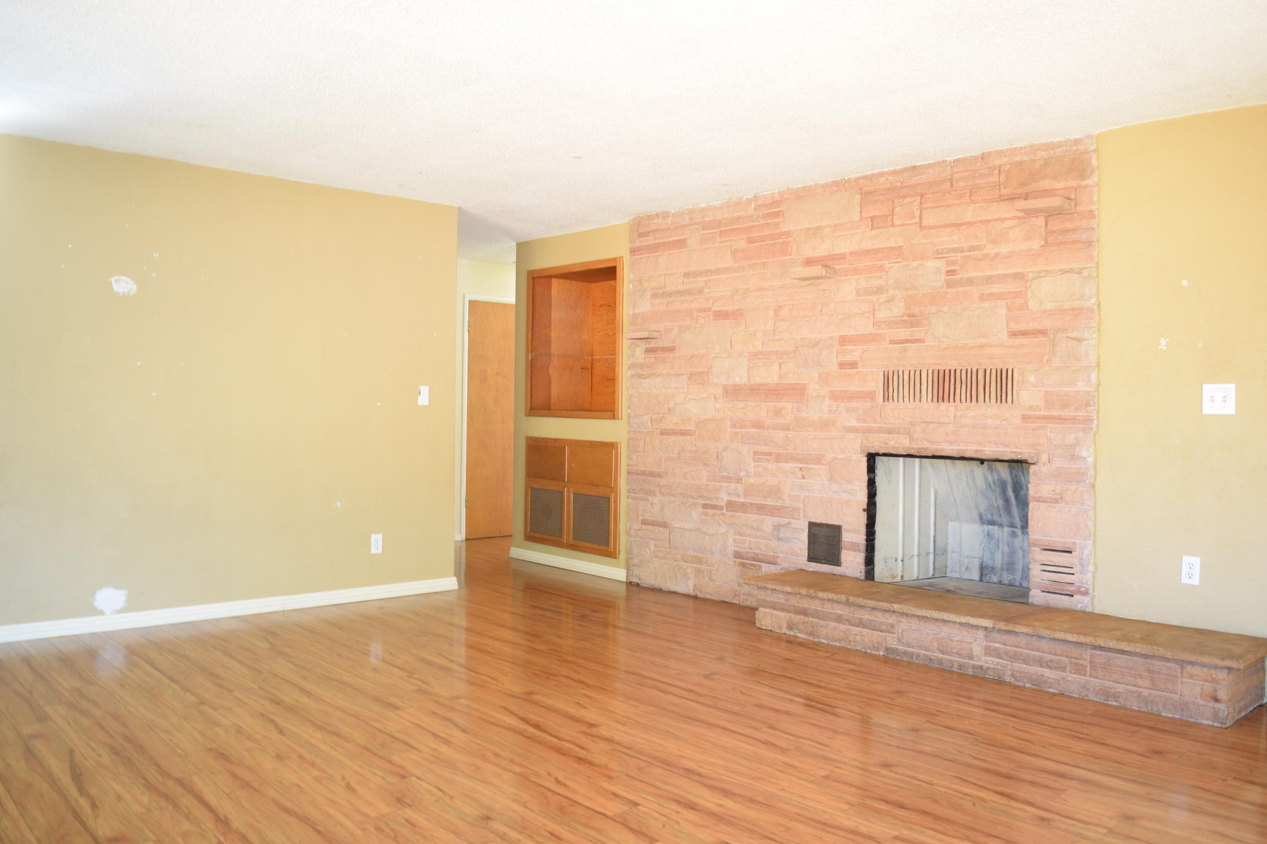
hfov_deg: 67.4
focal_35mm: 27
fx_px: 950
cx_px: 634
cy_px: 422
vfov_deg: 47.9
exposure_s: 1/5
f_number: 6.3
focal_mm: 18
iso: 100
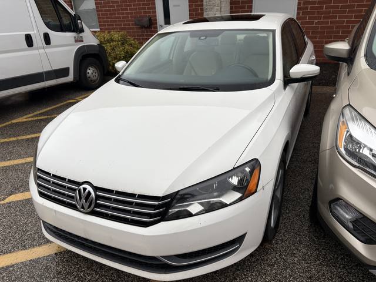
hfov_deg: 67.3
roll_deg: +3.1
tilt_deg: -24.9
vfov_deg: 53.1
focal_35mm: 26
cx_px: 188
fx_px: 282
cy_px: 141
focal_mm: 5.96
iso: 50
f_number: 1.6
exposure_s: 1/647
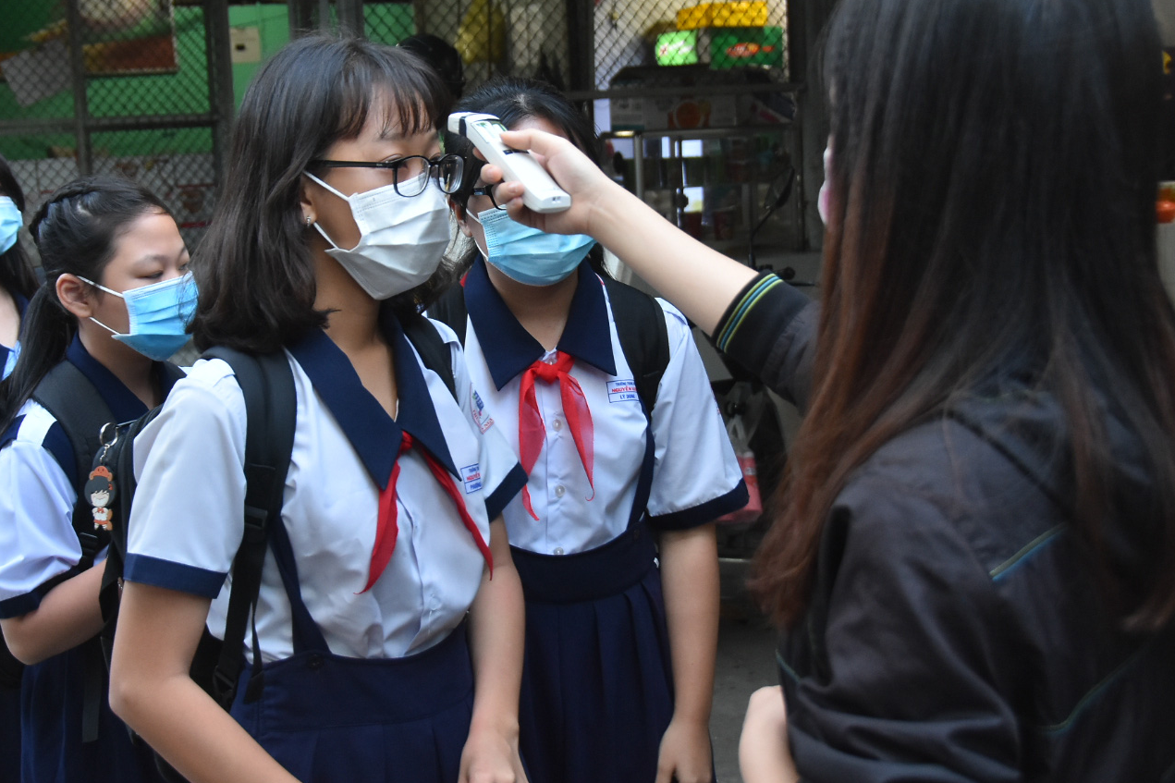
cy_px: 353
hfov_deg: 38.4
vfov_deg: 26.1
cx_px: 525
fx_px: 1685
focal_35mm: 52
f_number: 4
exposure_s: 1/125
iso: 1250
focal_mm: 27
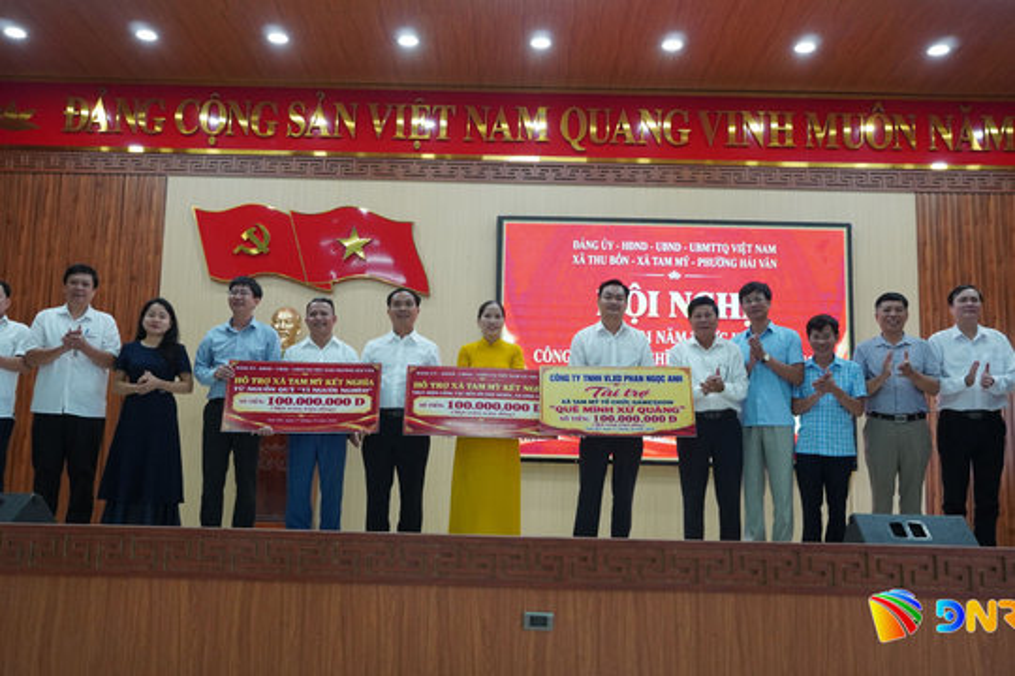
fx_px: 930
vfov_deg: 40.0
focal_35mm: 33
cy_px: 338
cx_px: 508
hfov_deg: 57.2
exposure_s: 1/160
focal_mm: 22
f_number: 4
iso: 1000
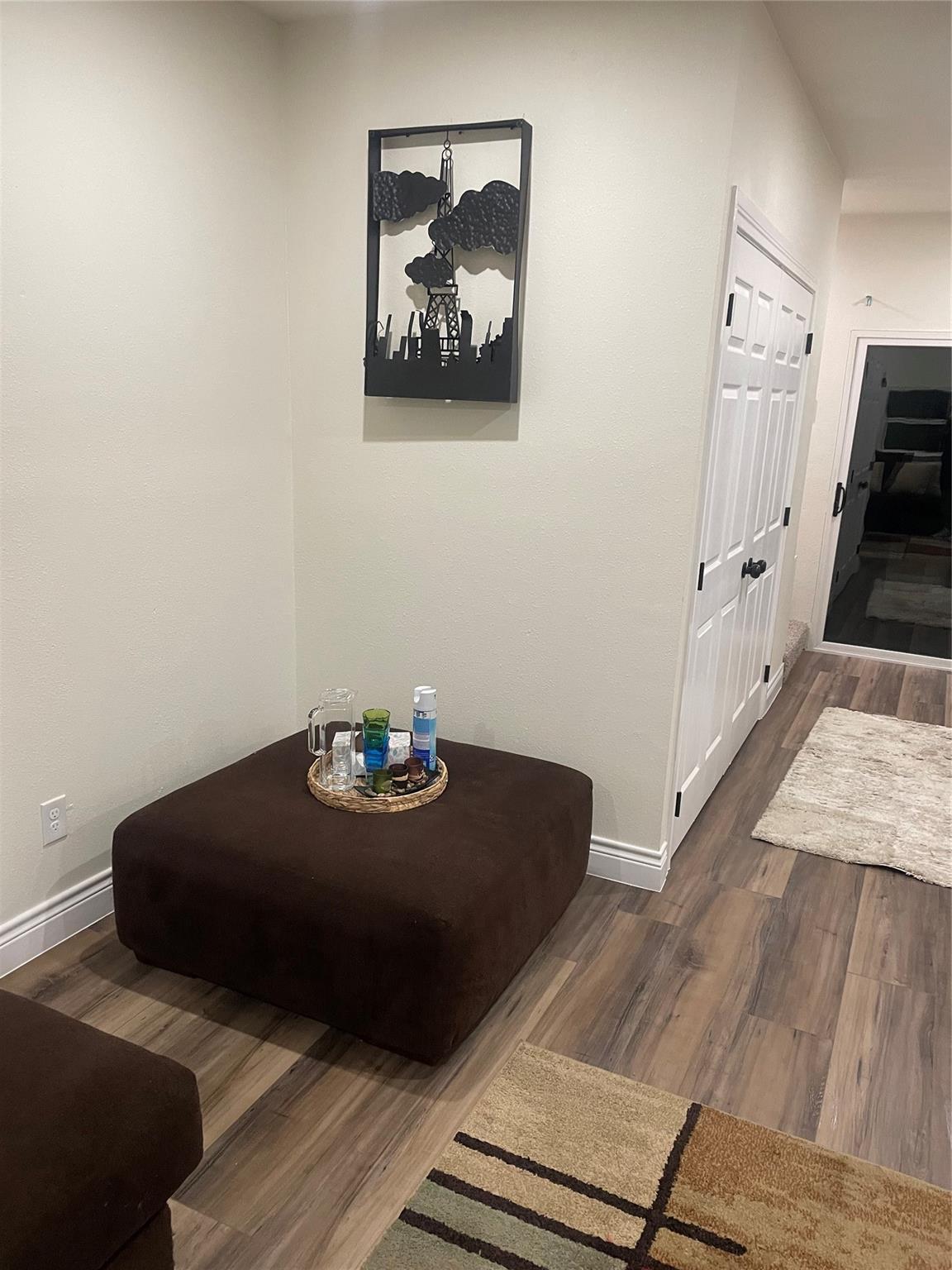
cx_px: 476
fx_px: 953
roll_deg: -1.3
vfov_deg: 67.3
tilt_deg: -14.3
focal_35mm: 26
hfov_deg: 53.1
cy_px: 635
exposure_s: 1/60
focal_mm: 4.2
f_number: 1.6
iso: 160
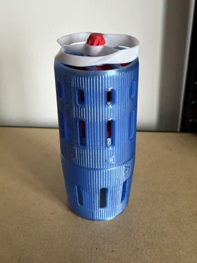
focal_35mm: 48
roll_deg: +1.6
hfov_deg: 30.3
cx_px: 98
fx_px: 364
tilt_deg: -29.4
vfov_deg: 39.7
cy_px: 132
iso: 125
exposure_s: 1/60
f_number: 1.78
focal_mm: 6.76
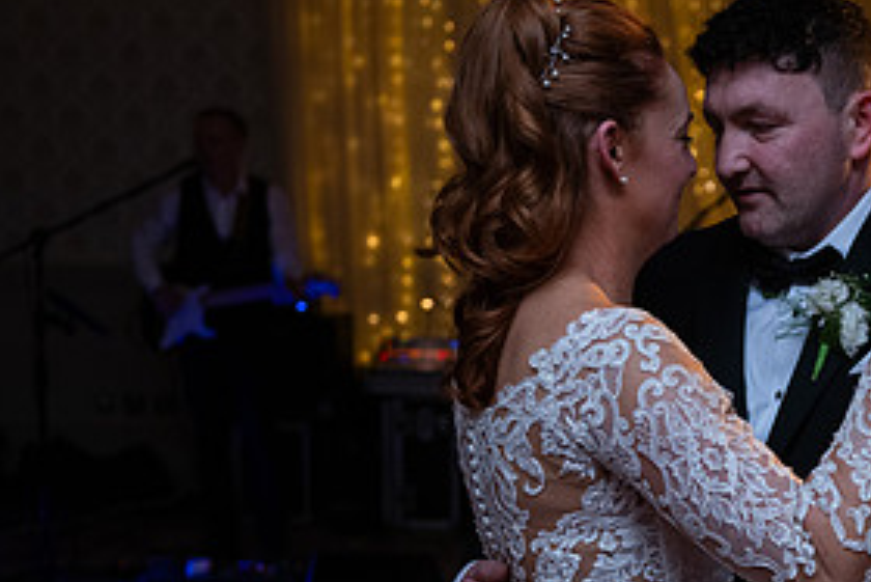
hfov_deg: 23.0
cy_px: 465
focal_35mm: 87
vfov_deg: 15.6
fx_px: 2106
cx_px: 722
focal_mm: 42
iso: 1000
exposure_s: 1/160
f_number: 3.5
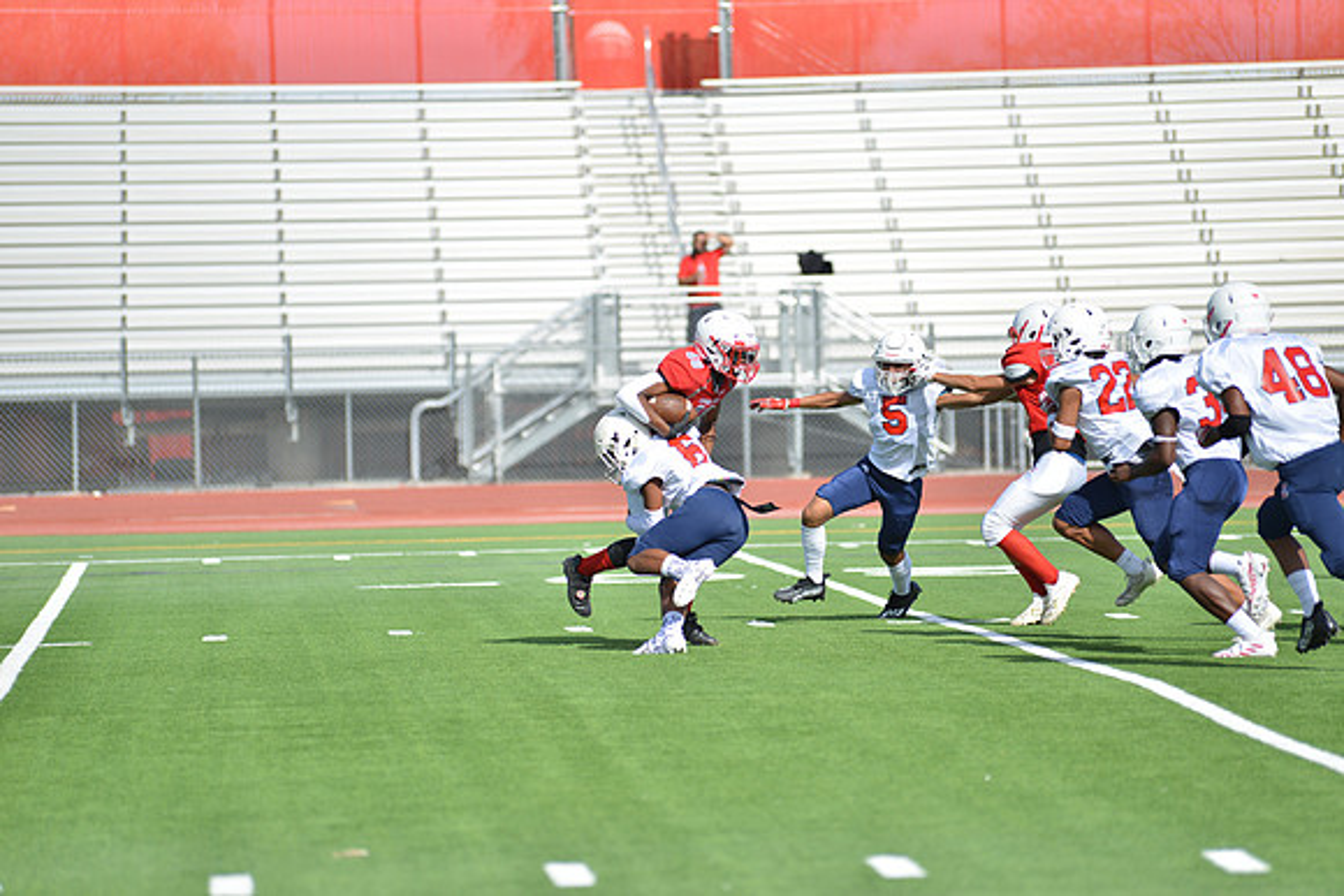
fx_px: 7468
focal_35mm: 200
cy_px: 448
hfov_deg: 10.3
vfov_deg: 6.9
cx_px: 672
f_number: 2.8
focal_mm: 200
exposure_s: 1/1600
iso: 100
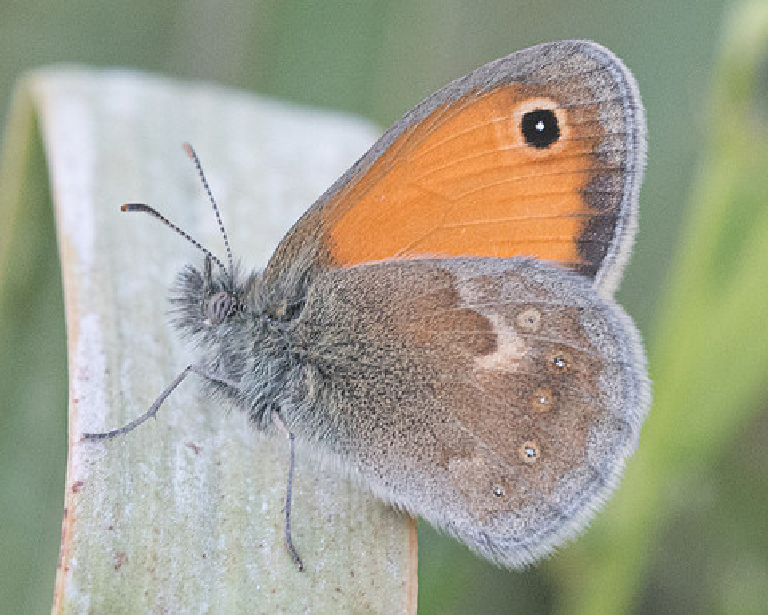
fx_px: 15596
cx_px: 384
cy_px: 347
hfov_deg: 2.8
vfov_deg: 2.3
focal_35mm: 686
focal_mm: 150
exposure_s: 1/320
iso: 800
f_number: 10
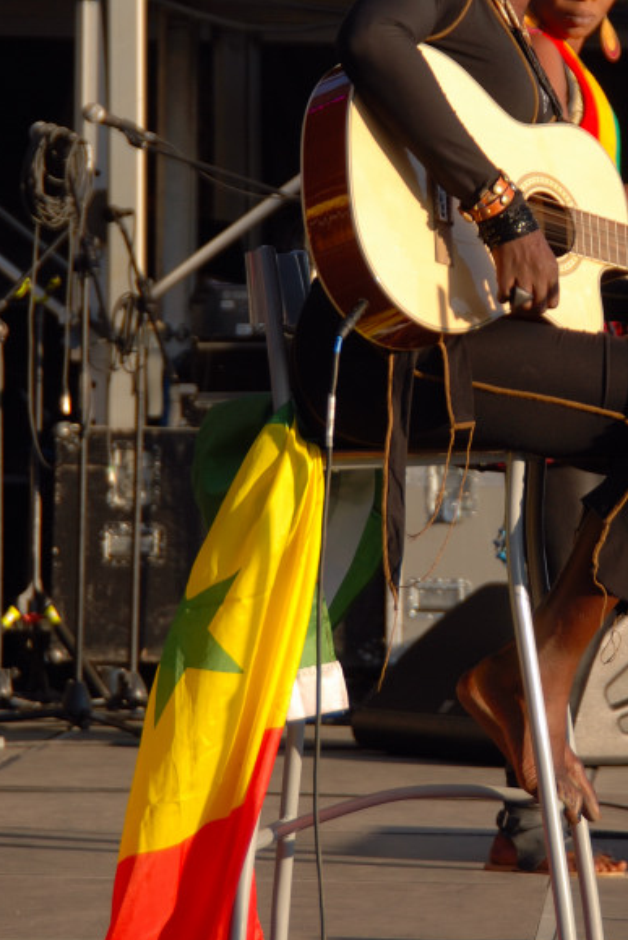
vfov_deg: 16.8
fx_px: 3186
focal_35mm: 122
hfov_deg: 11.2
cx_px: 509
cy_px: 349
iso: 100
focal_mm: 46
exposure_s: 1/250
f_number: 4.8
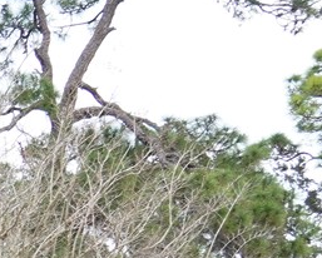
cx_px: -831
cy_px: 740
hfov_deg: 5.5
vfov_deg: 4.7
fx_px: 2995
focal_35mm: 314
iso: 400
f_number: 6.3
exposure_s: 1/200
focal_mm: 43
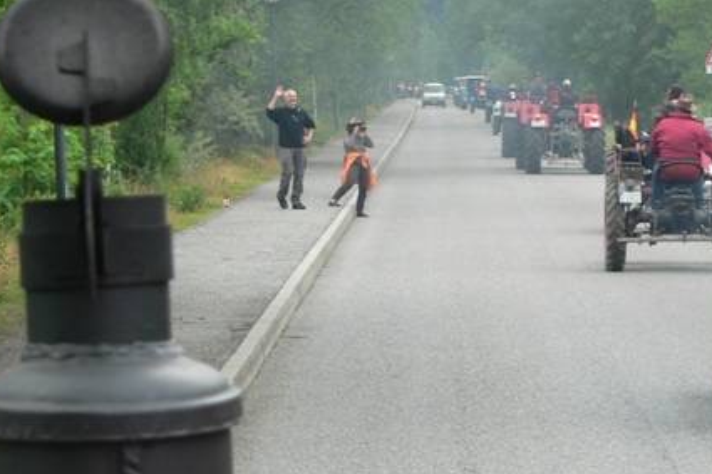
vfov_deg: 7.5
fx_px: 3638
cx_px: 544
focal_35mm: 184
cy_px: 178
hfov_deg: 11.1
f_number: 4
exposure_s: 1/160
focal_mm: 15.6
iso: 80
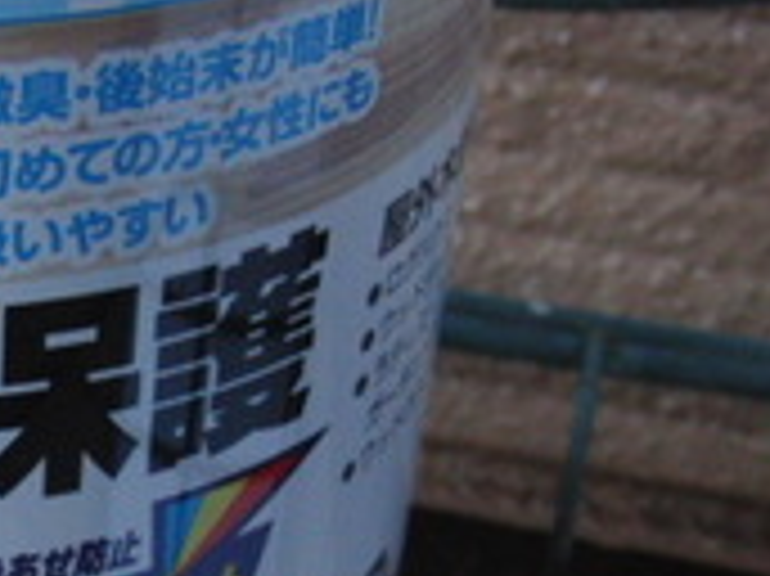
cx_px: -113
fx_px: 2312
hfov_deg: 18.1
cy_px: 518
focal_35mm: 104
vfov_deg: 14.1
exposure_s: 1/80
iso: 320
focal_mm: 6.42
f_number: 3.6
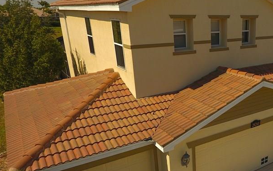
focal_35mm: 36
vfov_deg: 35.1
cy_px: 111
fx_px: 268
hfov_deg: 50.1
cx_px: 226
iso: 100
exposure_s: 1/657
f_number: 2.8
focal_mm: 3.61
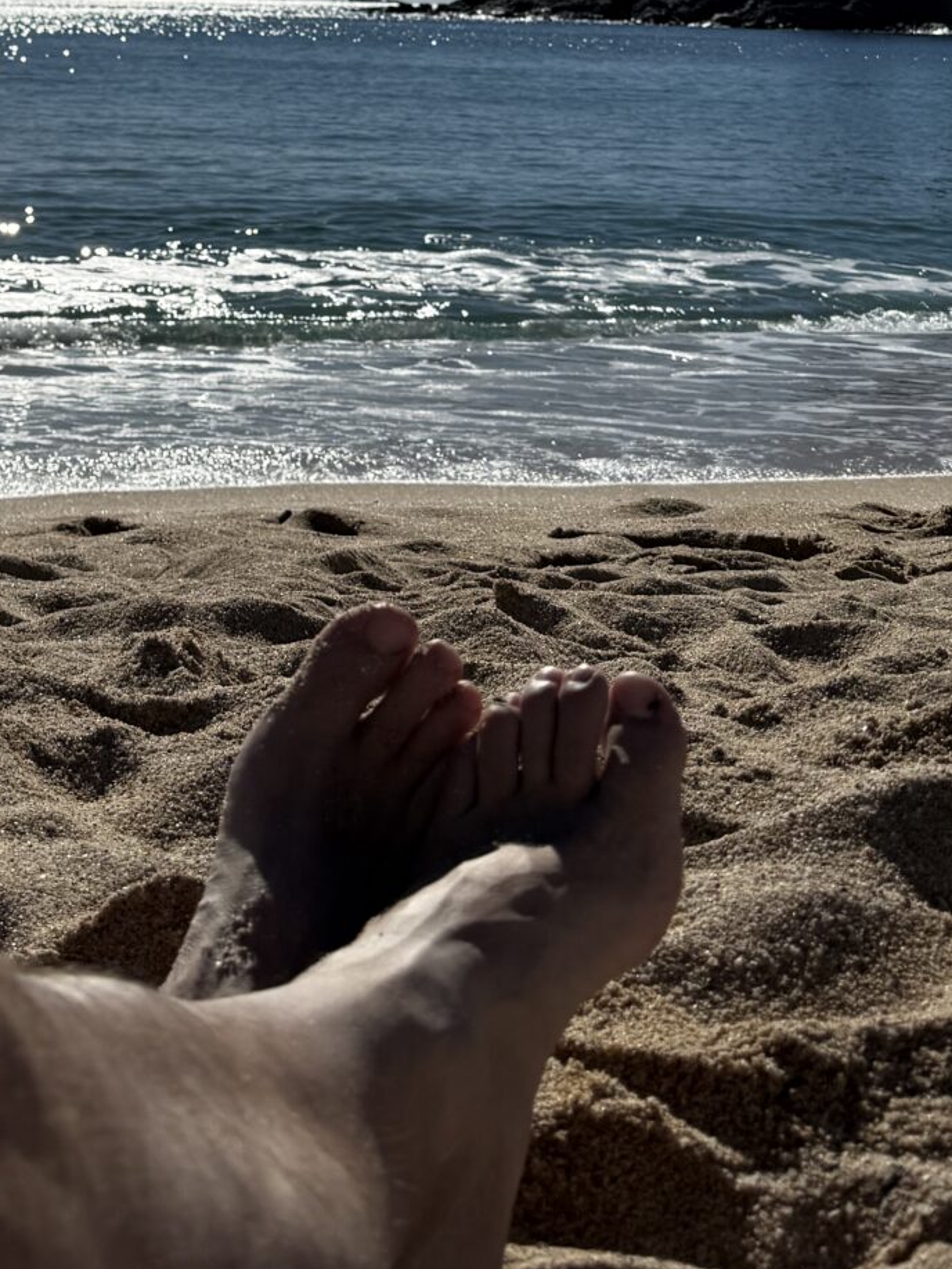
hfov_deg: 21.2
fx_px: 2456
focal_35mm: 67
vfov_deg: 26.7
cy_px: -119
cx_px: 11
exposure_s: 1/14286
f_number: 1.78
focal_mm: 6.76
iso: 64
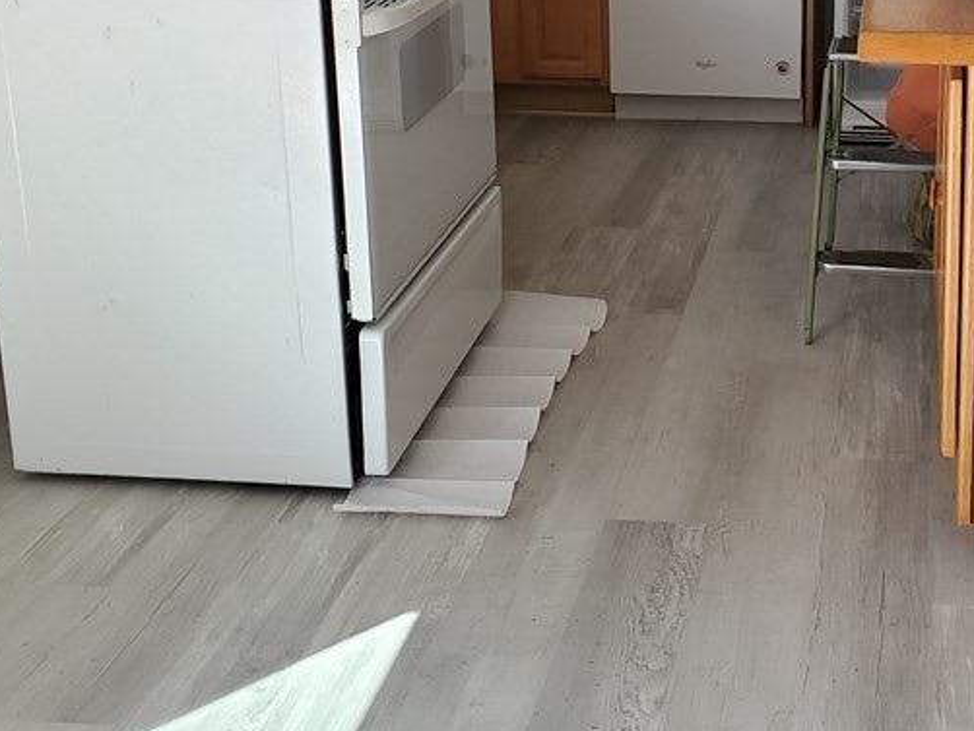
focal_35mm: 53
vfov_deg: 26.5
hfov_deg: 35.1
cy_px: 54
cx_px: 764
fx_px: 1492
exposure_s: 1/120
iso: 80
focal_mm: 4.3
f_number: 2.4
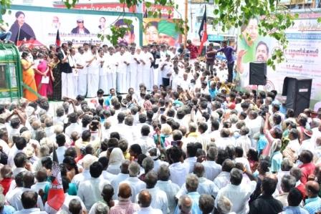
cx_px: 160
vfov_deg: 36.9
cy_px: 107
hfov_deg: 53.1
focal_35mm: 36
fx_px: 321
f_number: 8
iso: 250
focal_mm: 24
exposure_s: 1/160
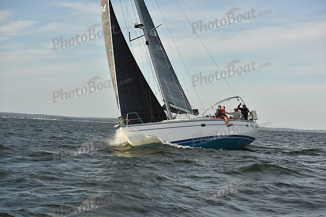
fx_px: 643
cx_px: 162
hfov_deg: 28.5
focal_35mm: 71
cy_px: 110
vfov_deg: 19.2
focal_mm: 70
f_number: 5
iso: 250
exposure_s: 1/1600
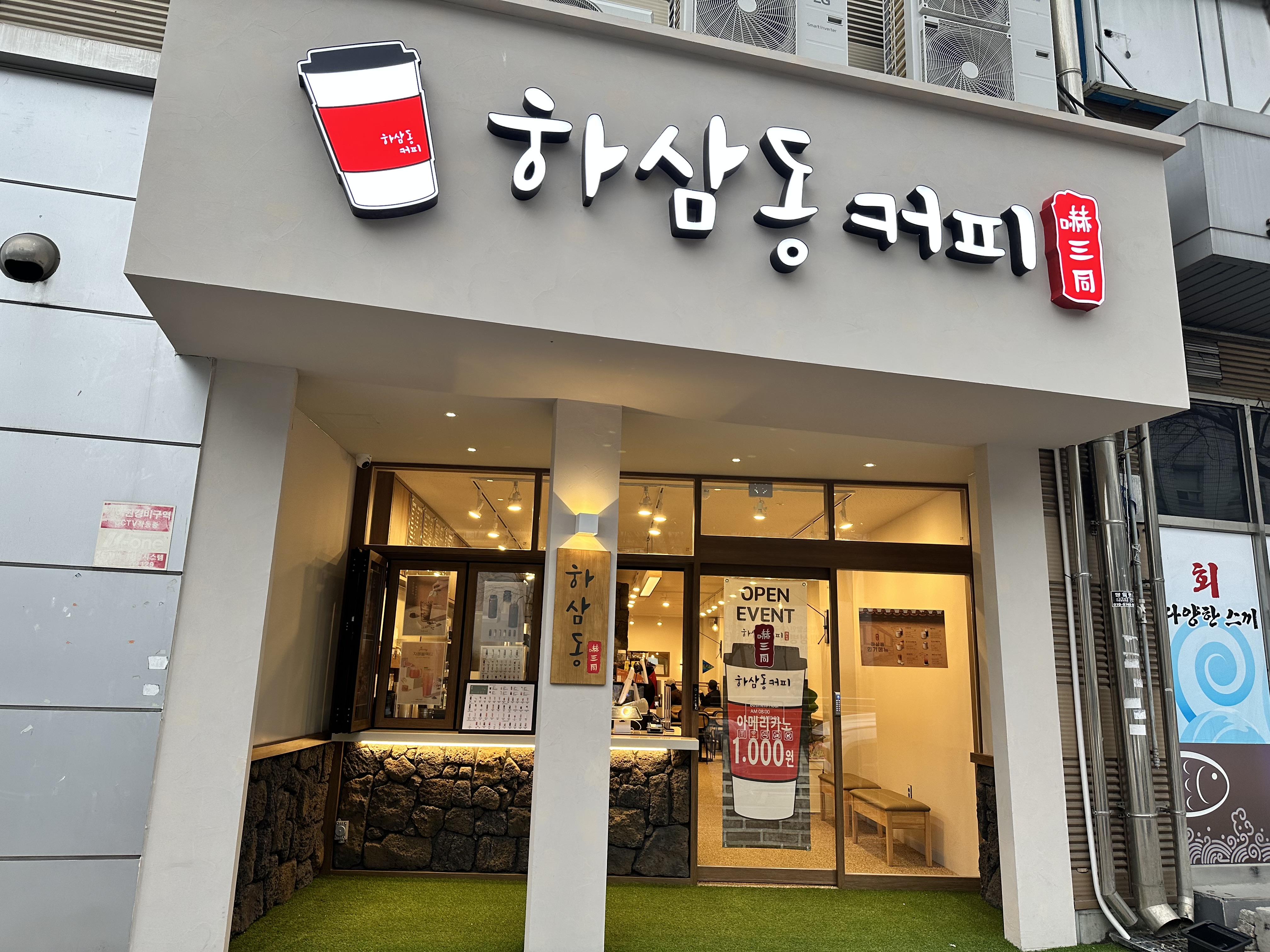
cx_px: 635
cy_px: 476
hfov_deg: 71.6
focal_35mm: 24
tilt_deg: +12.6
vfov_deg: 56.8
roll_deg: -1.8
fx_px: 881
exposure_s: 1/137
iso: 100
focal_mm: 6.86
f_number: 1.78
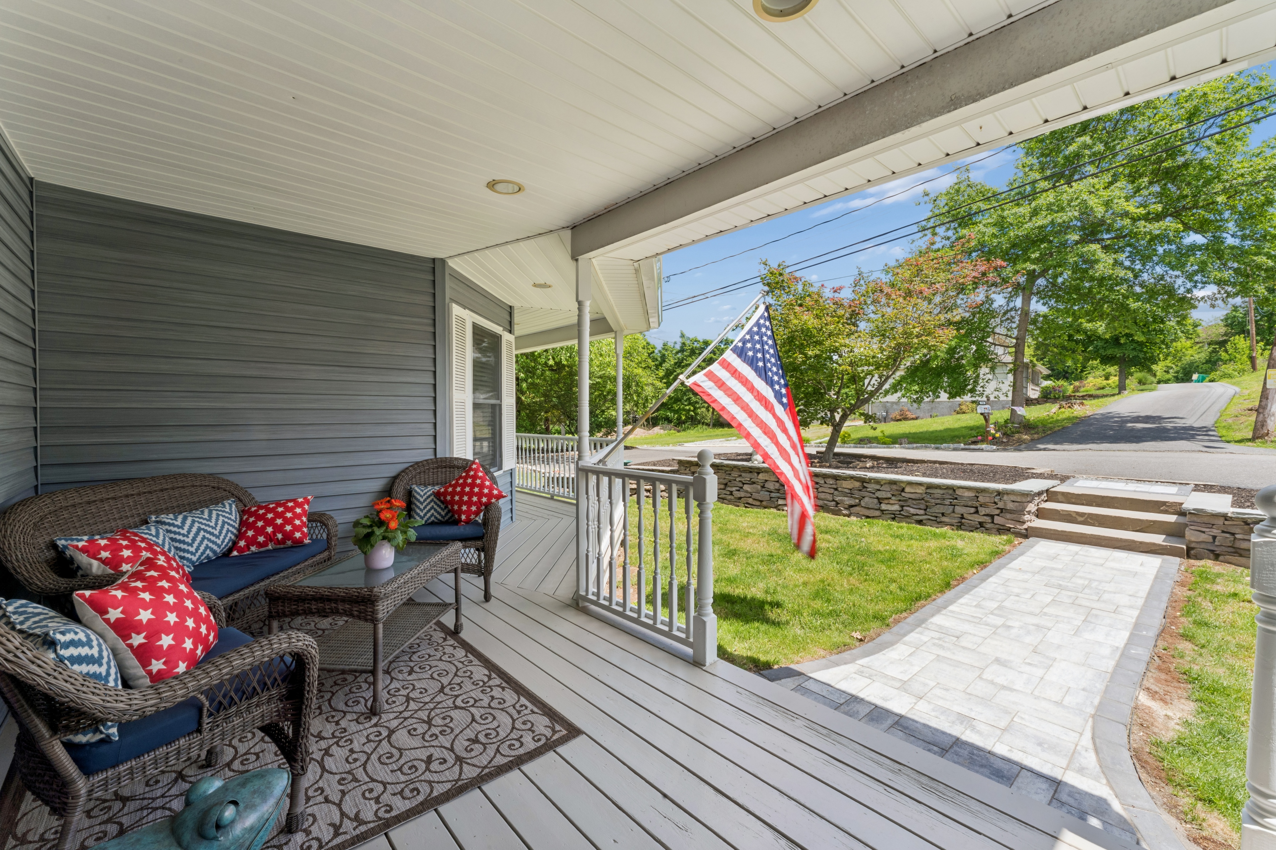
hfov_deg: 104.3
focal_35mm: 14
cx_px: 638
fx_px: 496
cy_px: 425
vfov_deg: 81.2
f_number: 22
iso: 100
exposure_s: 1/15
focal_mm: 14
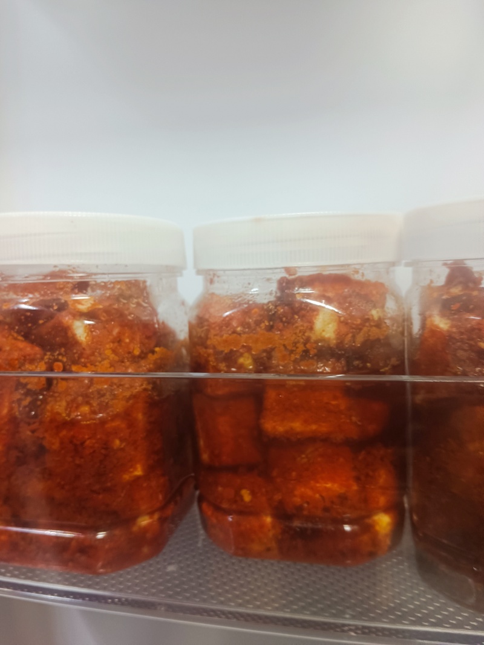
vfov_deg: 67.3
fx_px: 485
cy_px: 322
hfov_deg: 53.1
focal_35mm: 26
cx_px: 242
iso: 1060
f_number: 1.8
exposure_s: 1/33.3
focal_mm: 3.96
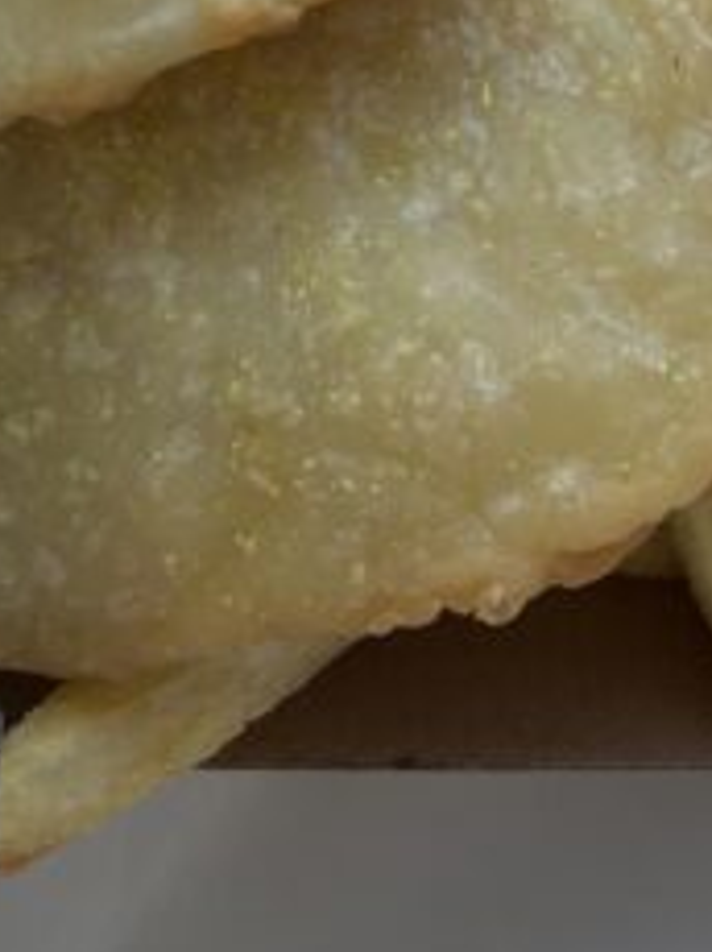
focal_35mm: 116
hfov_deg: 12.7
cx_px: 397
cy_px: -745
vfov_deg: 14.9
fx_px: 3187
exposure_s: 1/207
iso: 40
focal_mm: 5.7
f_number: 1.5
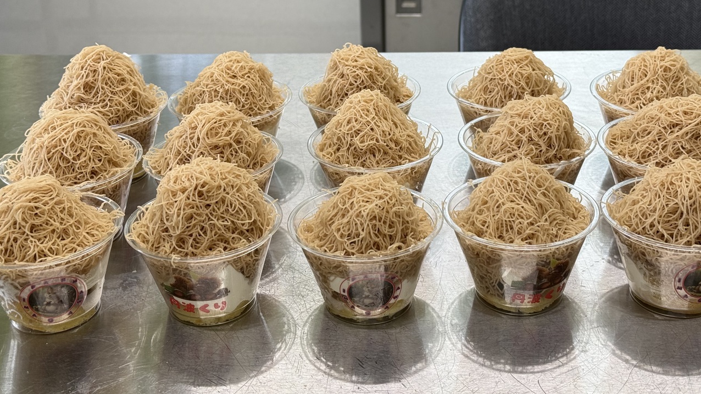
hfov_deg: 35.4
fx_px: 1097
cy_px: 108
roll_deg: +1.3
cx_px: 374
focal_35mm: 59
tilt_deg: -22.6
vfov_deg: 20.3
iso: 50
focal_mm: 6.76
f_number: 1.78
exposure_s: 1/121
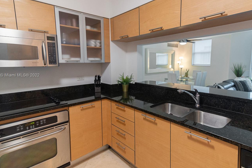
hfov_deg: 83.9
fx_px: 140
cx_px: 134
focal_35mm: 20
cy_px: 76
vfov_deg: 61.8
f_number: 5
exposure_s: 1/60
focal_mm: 16
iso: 1600
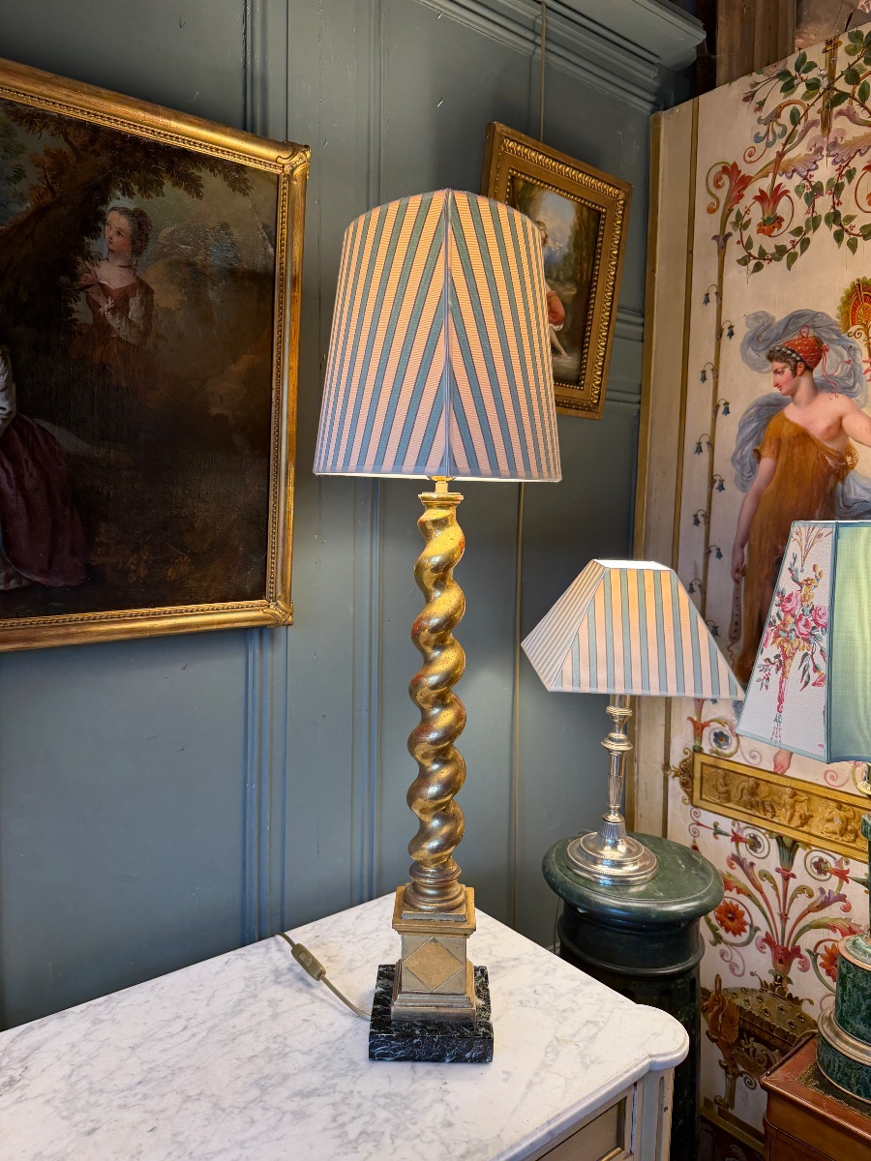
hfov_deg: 56.8
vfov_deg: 71.6
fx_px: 805
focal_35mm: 24
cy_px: 580
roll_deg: -2.1
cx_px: 436
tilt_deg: -4.3
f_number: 1.78
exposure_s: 1/100
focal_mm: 6.76
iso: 160
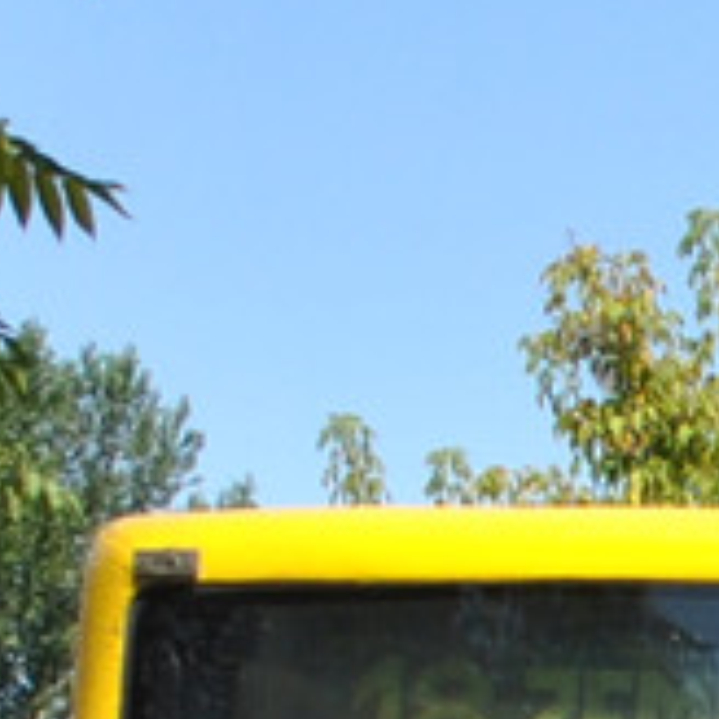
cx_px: 951
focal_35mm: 187
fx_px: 4394
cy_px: 1412
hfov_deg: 9.2
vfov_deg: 8.9
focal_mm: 20
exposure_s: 1/1000
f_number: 4
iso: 125
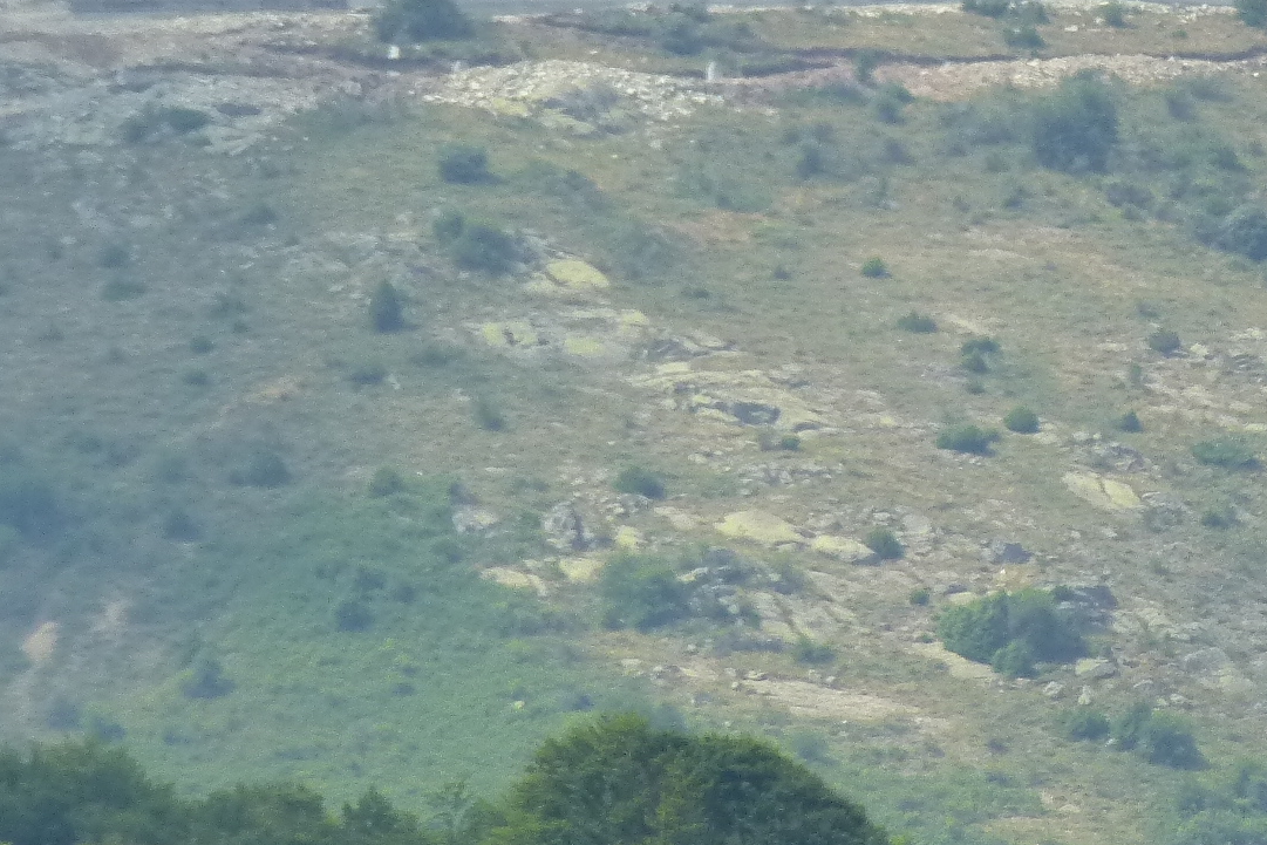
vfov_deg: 1.2
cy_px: 234
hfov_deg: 1.8
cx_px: 924
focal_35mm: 1123
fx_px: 39526
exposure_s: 1/320
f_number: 6.3
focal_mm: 81.7
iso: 160
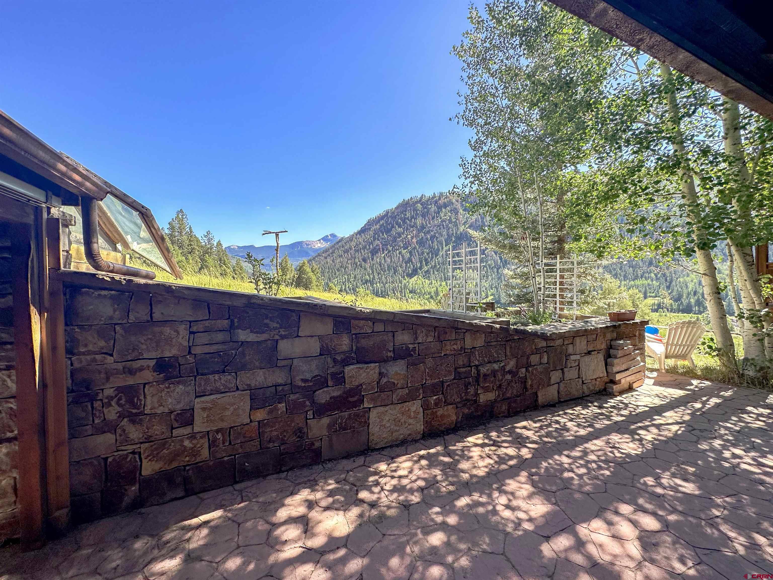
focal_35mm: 14
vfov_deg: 85.7
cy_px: 290
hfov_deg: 102.1
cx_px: 386
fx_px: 313
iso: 40
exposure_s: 1/682
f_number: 2.2
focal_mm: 2.22
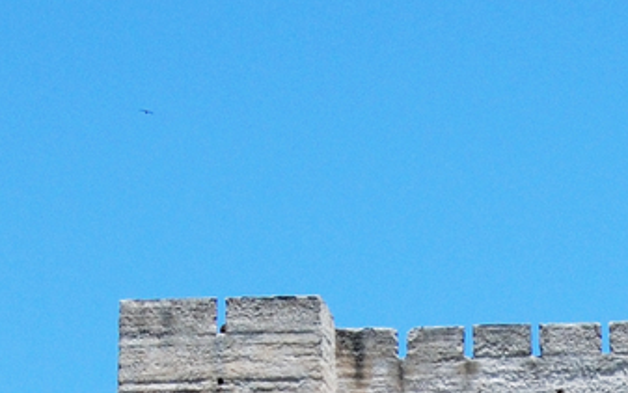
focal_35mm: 472
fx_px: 8082
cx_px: 930
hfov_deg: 4.4
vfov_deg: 2.8
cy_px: 975
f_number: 10
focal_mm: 52
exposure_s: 1/320
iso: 200
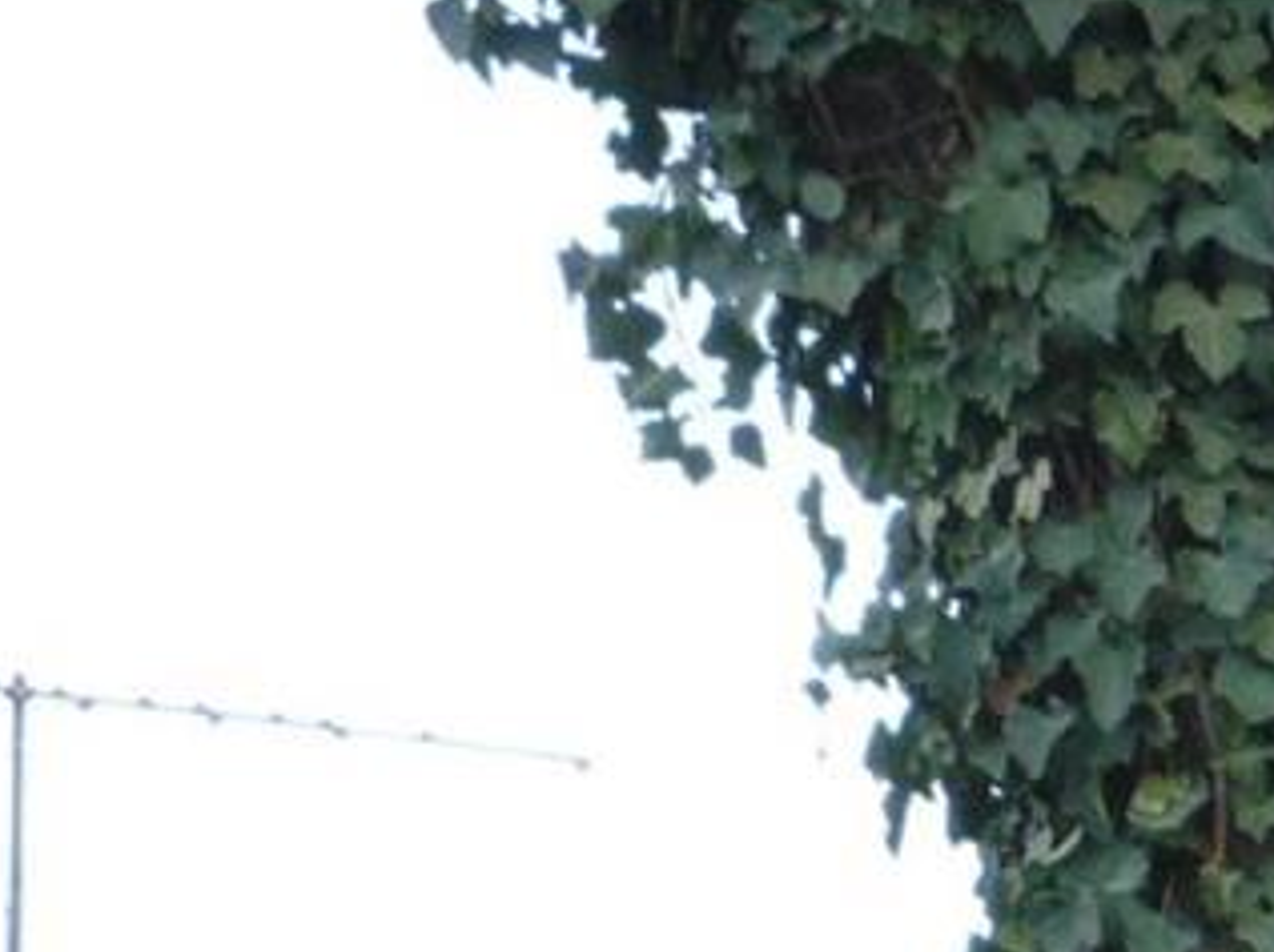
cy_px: 1944
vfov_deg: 9.7
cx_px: 2504
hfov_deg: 12.4
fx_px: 5220
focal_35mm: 142
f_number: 4
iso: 100
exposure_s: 1/160
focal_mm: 5.2
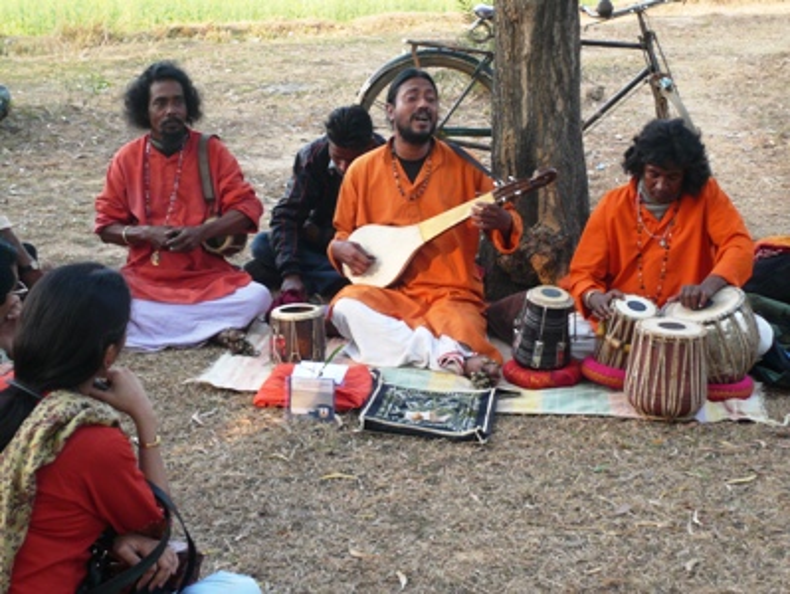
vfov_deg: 20.2
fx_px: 1667
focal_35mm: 73
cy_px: 297
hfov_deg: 26.7
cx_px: 395
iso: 100
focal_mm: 12
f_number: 4.5
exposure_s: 1/40
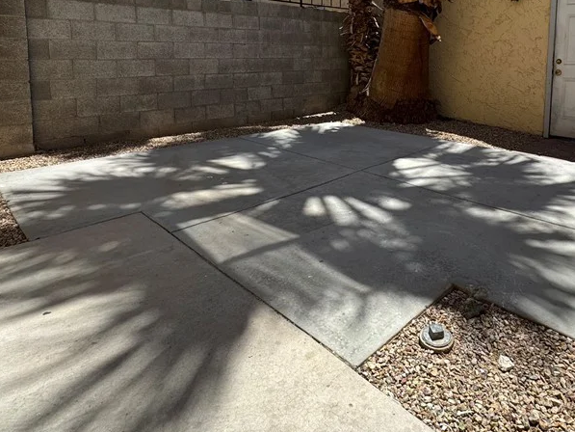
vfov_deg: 53.6
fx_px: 399
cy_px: 95
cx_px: 341
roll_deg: -0.6
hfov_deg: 70.9
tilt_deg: -6.4
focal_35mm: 24
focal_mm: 2.22
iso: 50
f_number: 2.2
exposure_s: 1/1006
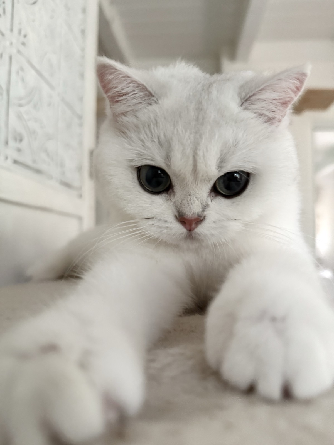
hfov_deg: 56.8
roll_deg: +0.1
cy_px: 222
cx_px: 167
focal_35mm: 24
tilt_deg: +3.5
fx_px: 309
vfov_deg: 71.6
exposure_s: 1/54
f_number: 1.78
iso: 800
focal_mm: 6.76
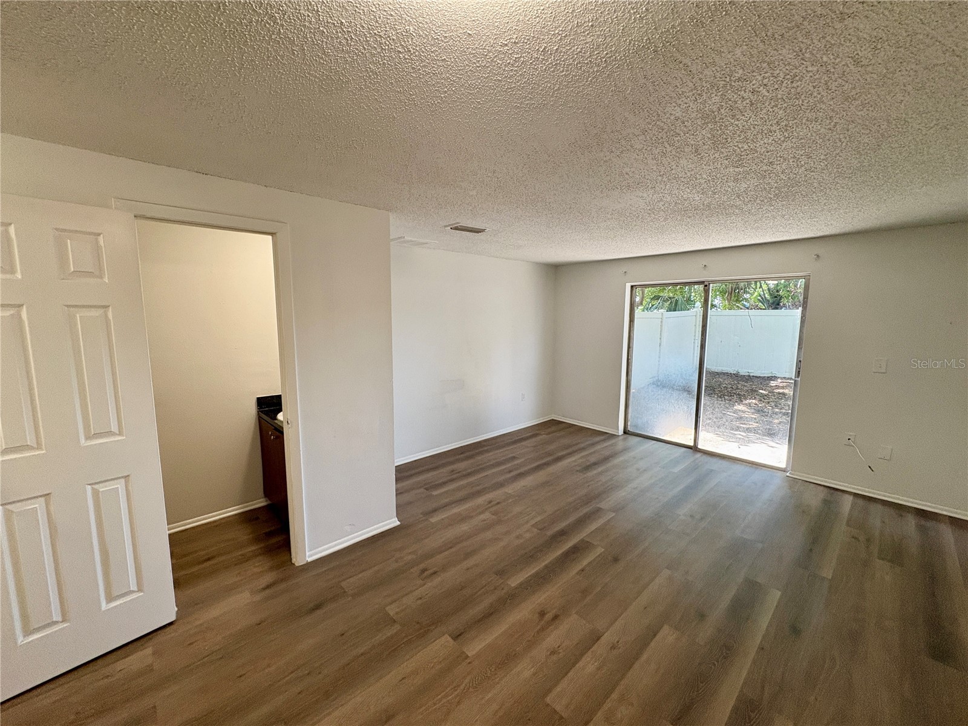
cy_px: 363
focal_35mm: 14
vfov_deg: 85.7
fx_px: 391
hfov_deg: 102.1
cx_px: 484
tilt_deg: -6.8
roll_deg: +0.5
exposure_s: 1/120
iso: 200
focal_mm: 2.22
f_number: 2.2
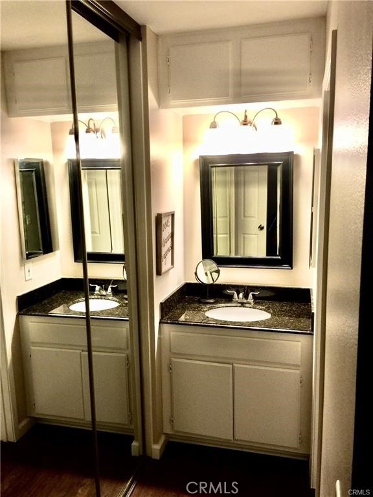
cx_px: 186
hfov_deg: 48.2
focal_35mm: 29
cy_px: 248
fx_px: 417
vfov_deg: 61.7
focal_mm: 4.15
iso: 40
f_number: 2.2
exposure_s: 1/30
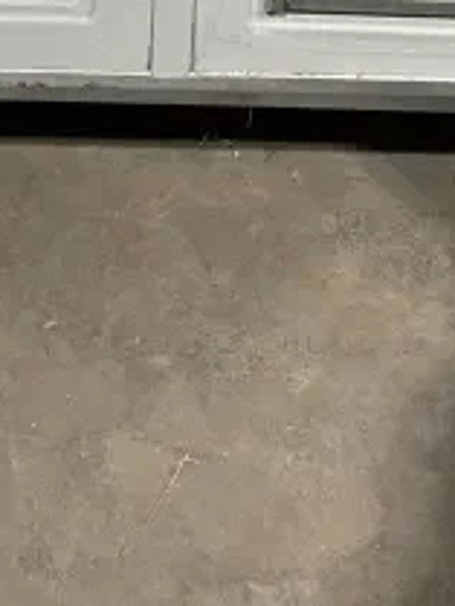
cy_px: -341
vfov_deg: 17.3
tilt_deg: -20.9
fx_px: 1768
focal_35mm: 101
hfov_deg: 14.7
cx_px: 185
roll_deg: -1.7
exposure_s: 1/60
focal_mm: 4.2
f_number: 1.6
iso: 500
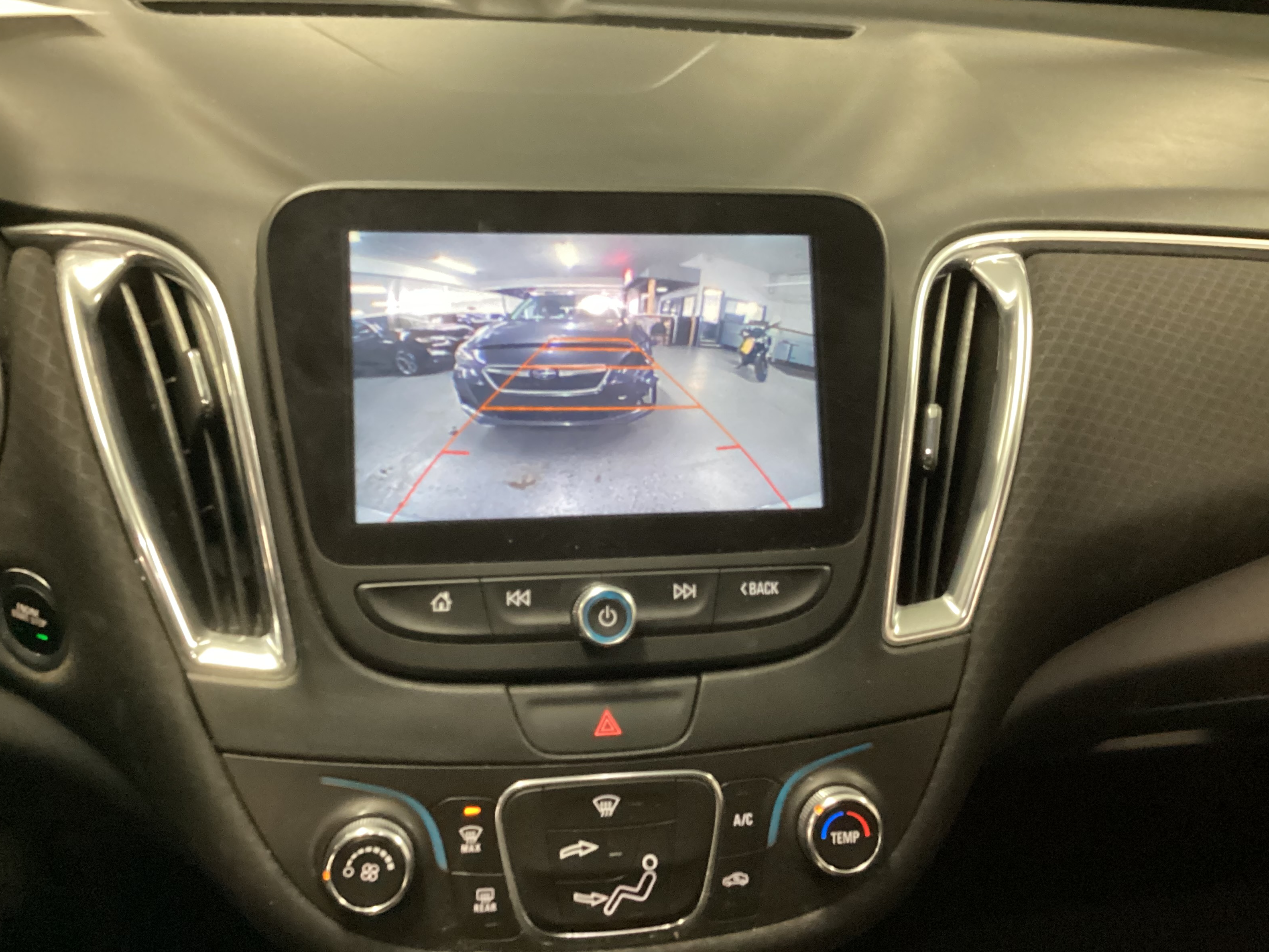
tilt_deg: -32.0
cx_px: 631
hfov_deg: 56.8
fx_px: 1173
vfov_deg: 44.2
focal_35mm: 32
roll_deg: -4.3
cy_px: 463
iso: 400
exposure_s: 1/30
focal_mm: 3.3
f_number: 2.4
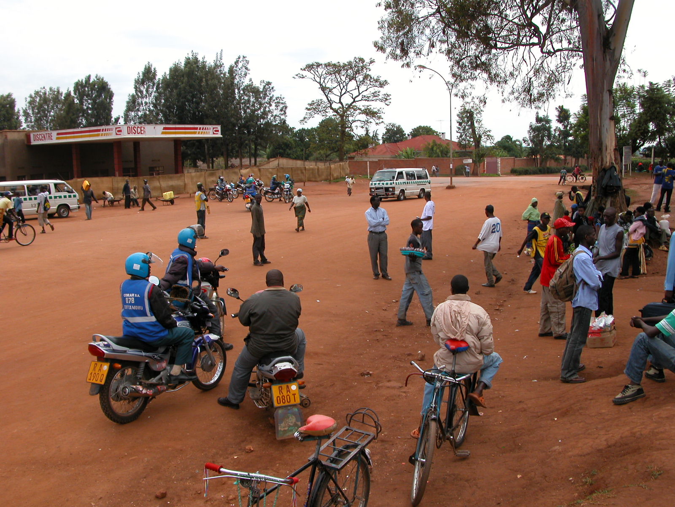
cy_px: 254
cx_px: 338
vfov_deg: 40.7
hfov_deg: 52.6
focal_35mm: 35
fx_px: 682
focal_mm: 8.9
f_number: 5.6
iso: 100
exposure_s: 1/263
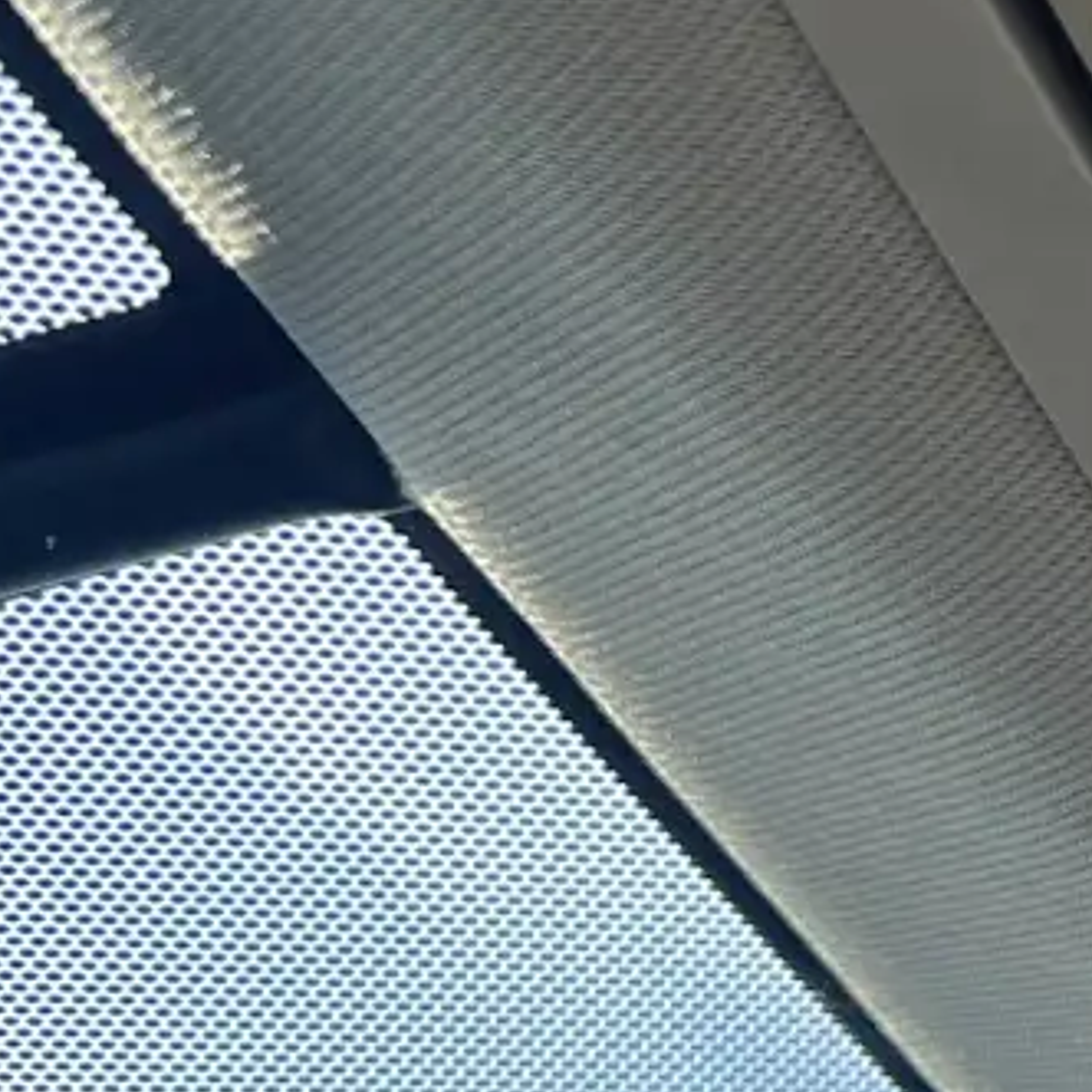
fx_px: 4747
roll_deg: -5.2
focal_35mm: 133
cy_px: 1046
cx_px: 2769
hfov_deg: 10.8
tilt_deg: +30.7
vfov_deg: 13.0
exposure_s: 1/402
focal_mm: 5.7
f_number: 1.5
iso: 50
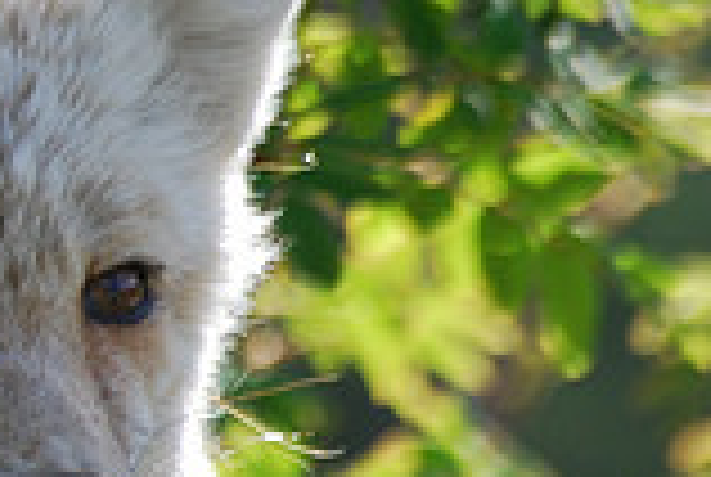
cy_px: 297
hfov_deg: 1.2
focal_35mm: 1651
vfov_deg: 0.8
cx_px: -562
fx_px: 32668
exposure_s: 1/125
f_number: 9
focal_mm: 300
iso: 200
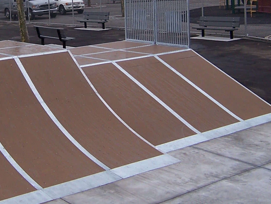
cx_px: 43
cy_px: 19
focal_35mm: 71
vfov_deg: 20.3
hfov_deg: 26.7
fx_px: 556
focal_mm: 5.5
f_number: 3.4
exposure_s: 1/180
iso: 80
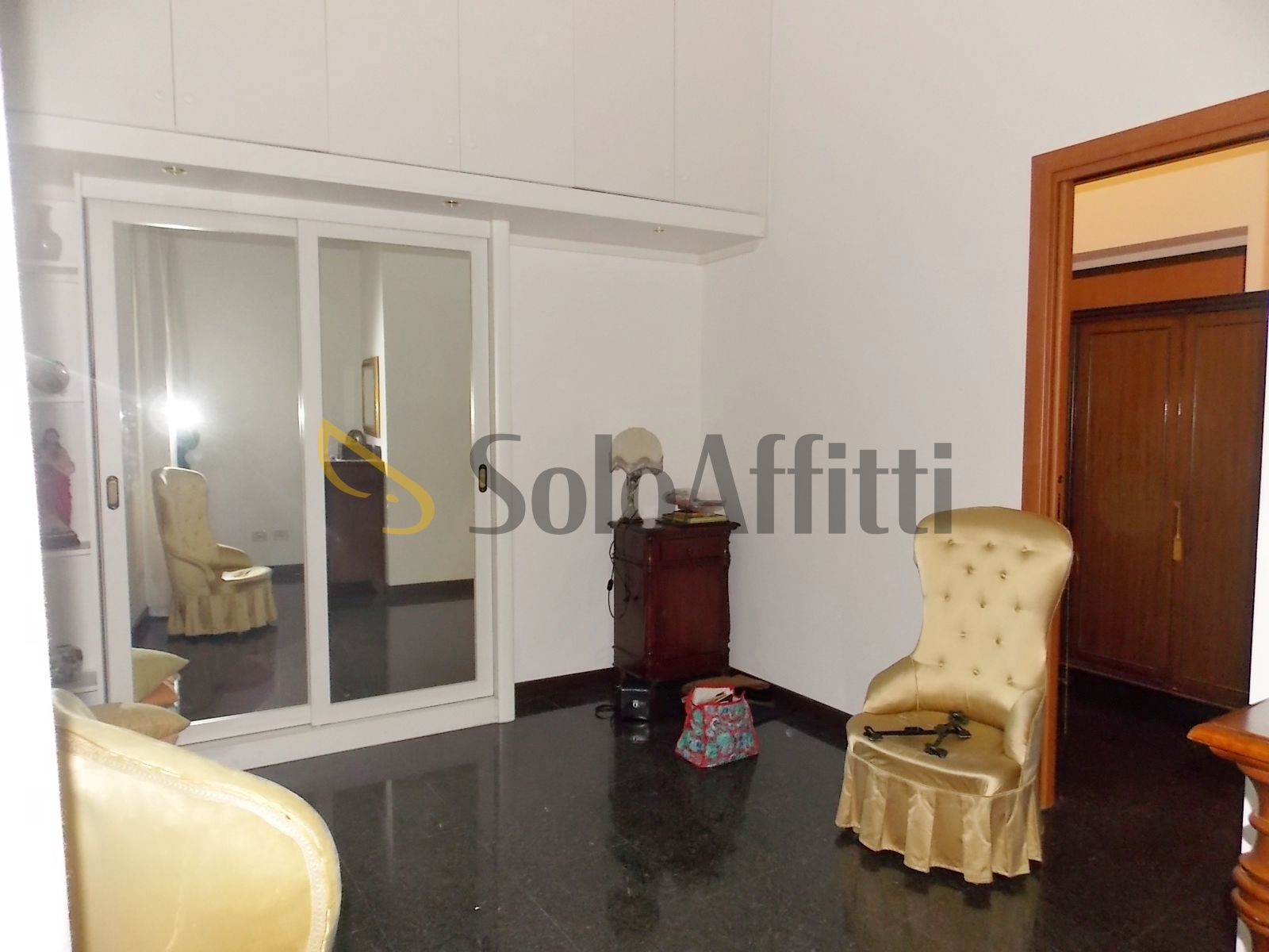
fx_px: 843
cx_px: 634
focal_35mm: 23
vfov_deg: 58.9
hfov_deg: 73.9
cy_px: 476
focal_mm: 4
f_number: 3.1
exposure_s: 1/30
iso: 200
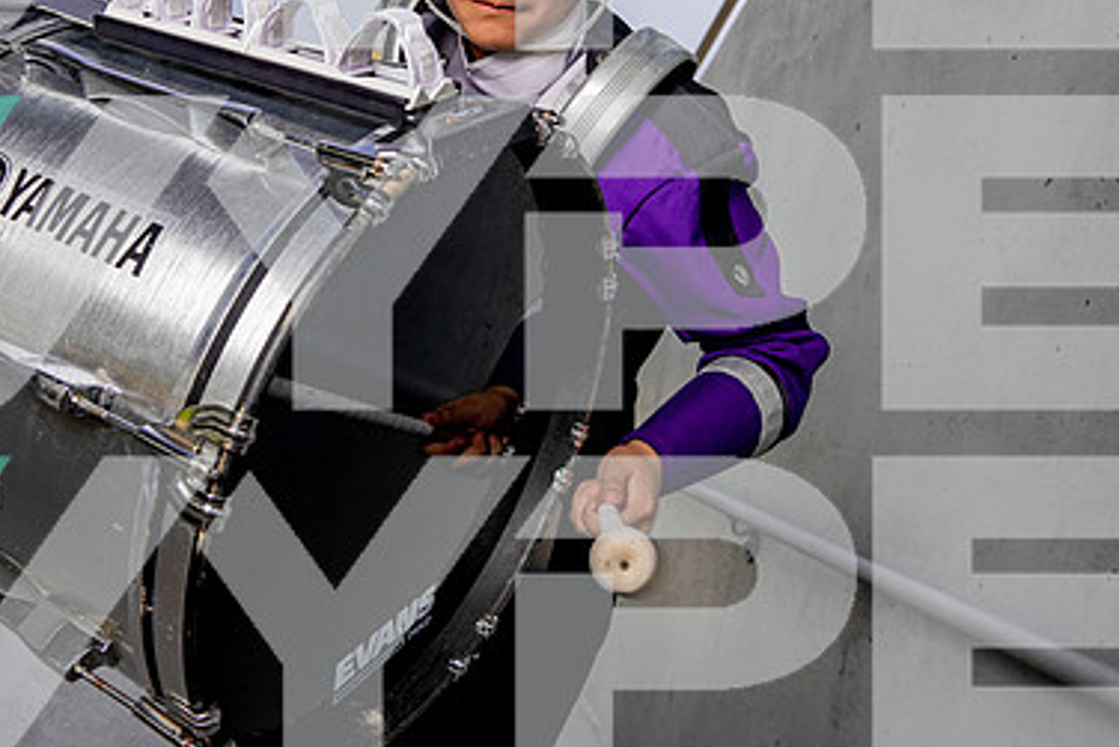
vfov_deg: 35.6
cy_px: 254
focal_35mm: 37
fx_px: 1150
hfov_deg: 51.6
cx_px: 467
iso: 100
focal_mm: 24
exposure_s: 1/250
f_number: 5.6
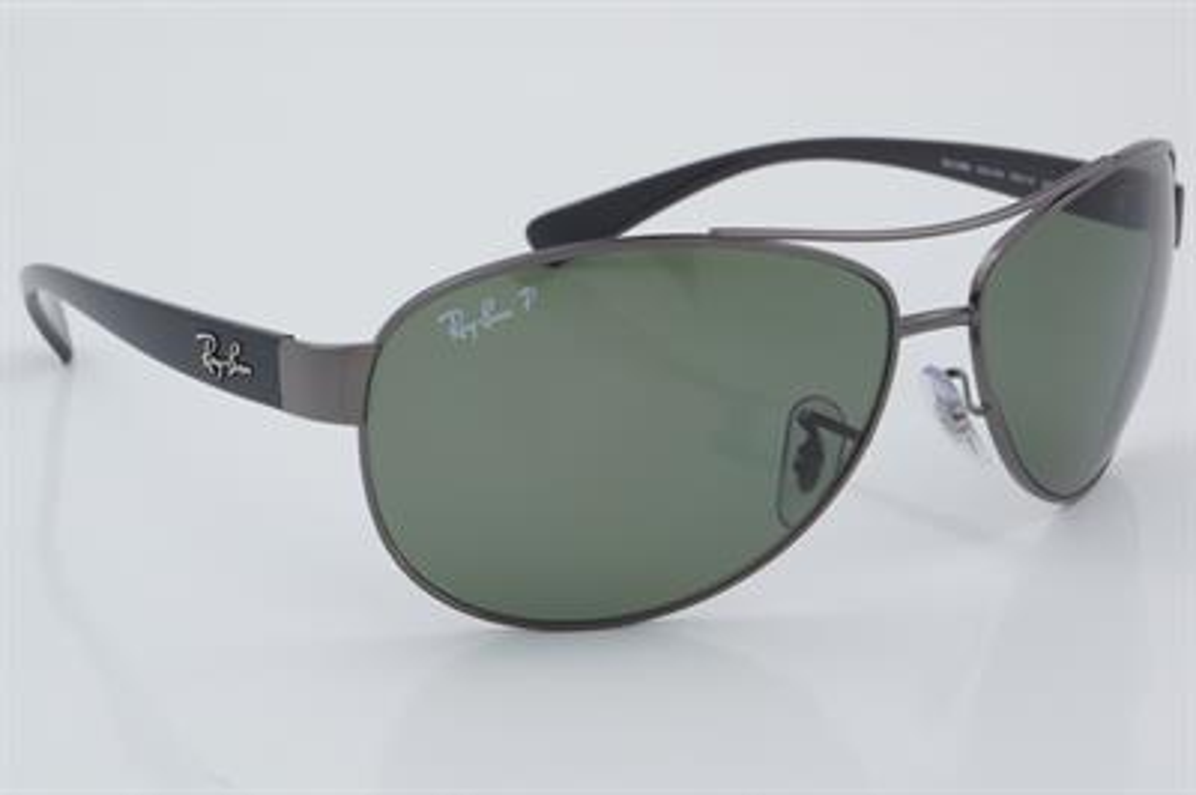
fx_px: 2739
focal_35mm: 82
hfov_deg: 24.6
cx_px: 598
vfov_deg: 16.5
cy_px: 398
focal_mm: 55
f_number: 32
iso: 100
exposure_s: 1/4
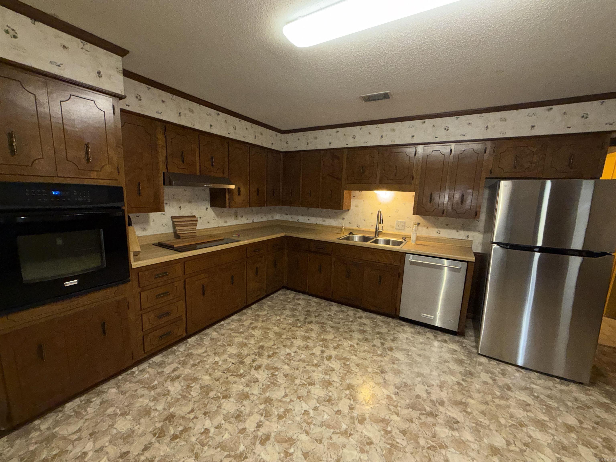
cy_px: 231
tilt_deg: -8.7
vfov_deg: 85.7
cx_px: 308
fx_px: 249
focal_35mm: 14
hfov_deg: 102.1
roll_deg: -1.3
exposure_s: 1/60
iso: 125
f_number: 2.2
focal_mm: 2.22
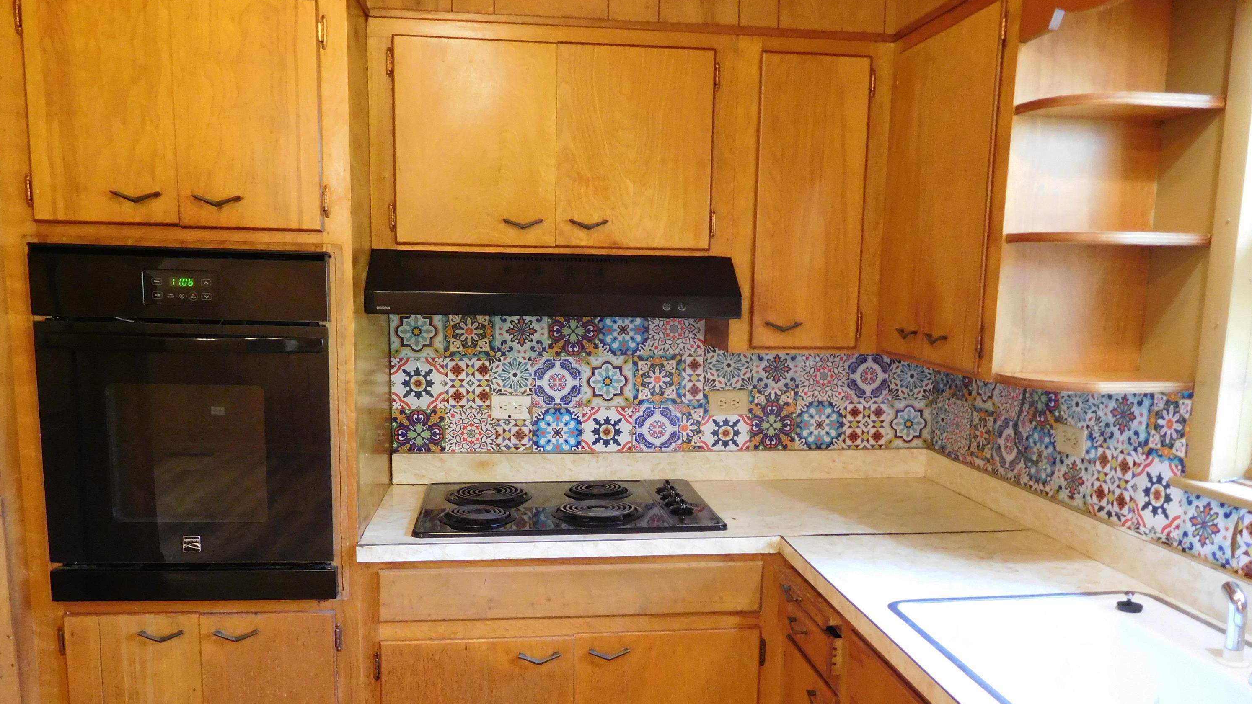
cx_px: 627
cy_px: 424
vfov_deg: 41.3
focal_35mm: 28
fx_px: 930
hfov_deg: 67.9
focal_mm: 4.5
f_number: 3.4
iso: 400
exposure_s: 1/10
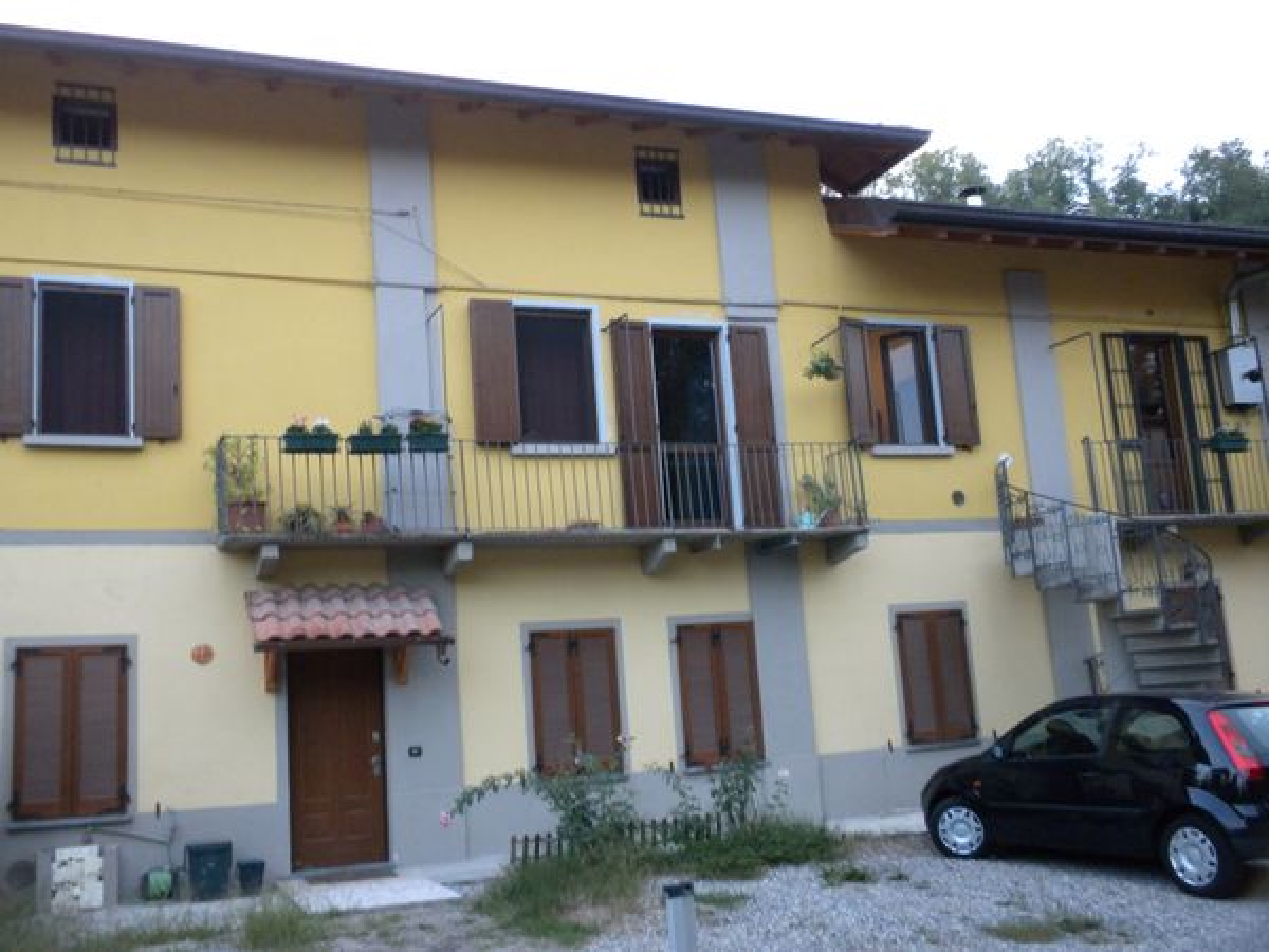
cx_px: 634
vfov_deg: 38.7
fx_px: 1356
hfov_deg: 50.1
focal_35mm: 37
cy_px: 476
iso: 301
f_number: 3.5
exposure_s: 1/66
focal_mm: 6.6
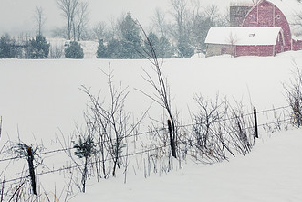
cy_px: 66
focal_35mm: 136
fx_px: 1141
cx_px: 151
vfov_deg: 10.1
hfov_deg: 15.1
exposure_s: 1/800
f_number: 8
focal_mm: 70
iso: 400
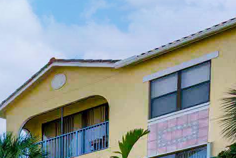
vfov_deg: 12.4
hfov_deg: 14.9
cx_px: -322
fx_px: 577
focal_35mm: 88
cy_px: 373
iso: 200
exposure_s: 1/200
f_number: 8
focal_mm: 16
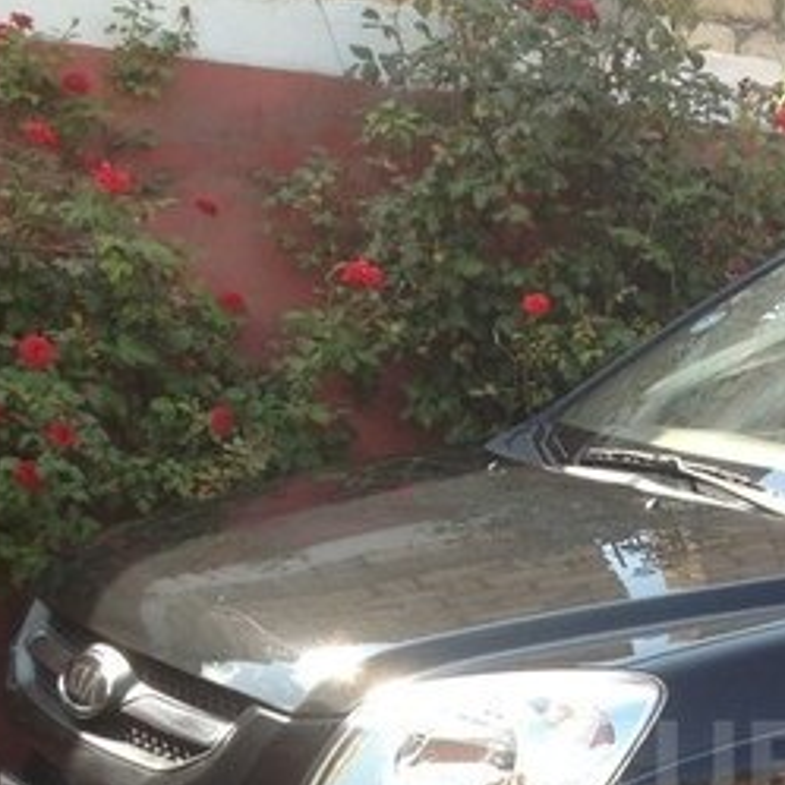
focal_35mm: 82
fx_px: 2104
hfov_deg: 20.0
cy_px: 768
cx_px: 898
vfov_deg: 20.5
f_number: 2.4
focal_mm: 4.28
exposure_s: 1/336
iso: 50
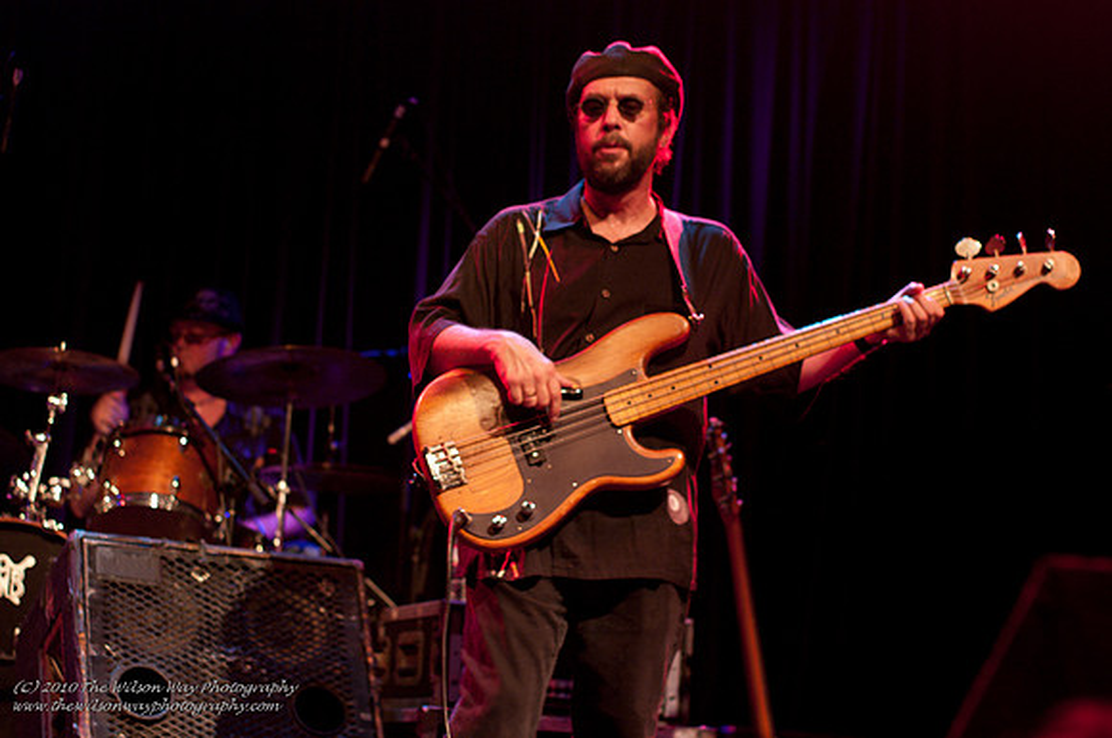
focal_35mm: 75
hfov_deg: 27.0
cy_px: 369
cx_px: 556
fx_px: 2313
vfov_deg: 18.1
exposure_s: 1/30
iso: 800
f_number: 2.4
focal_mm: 50
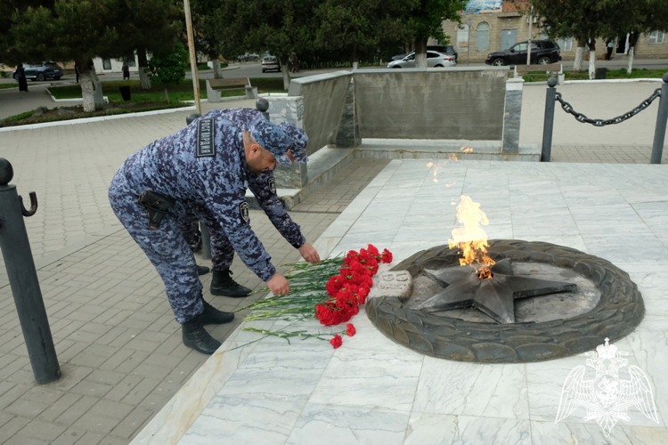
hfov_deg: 67.4
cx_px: 334
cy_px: 222
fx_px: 501
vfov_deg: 47.9
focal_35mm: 27
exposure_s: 1/1700
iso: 4000
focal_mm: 18
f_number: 7.1
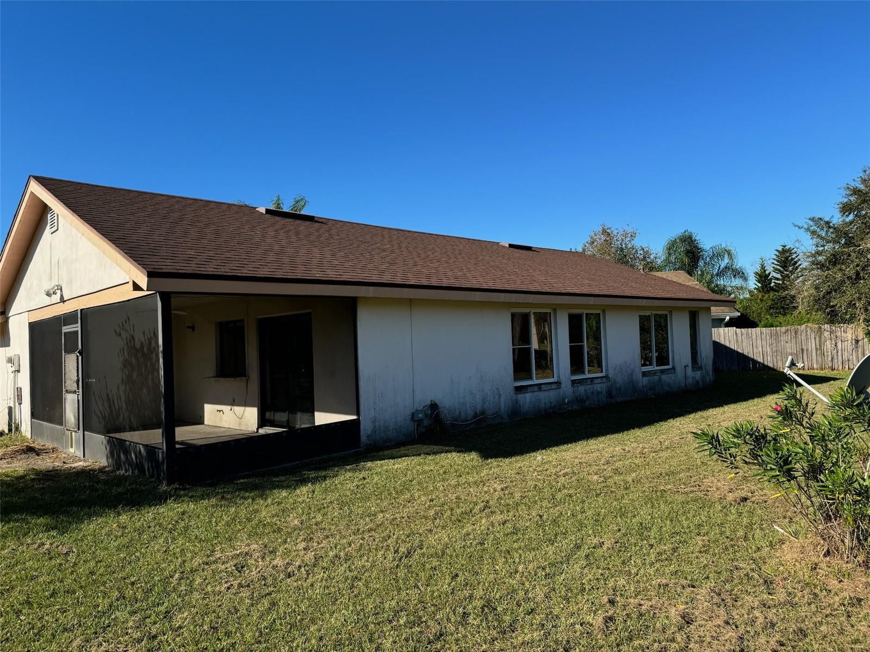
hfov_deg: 71.6
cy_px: 326
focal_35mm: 24
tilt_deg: +1.0
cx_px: 435
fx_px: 603
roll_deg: +1.8
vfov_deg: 56.8
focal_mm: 6.76
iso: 80
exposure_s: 1/3096
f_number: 1.78
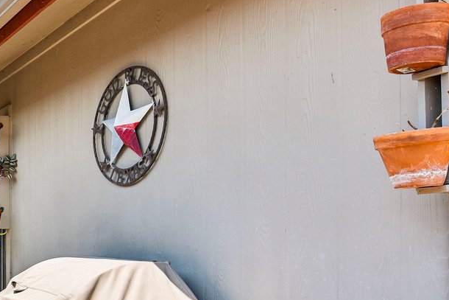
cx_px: -217
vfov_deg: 28.0
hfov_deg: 28.3
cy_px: 247
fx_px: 586
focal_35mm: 47
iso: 100
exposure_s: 1/200
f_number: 8
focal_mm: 14
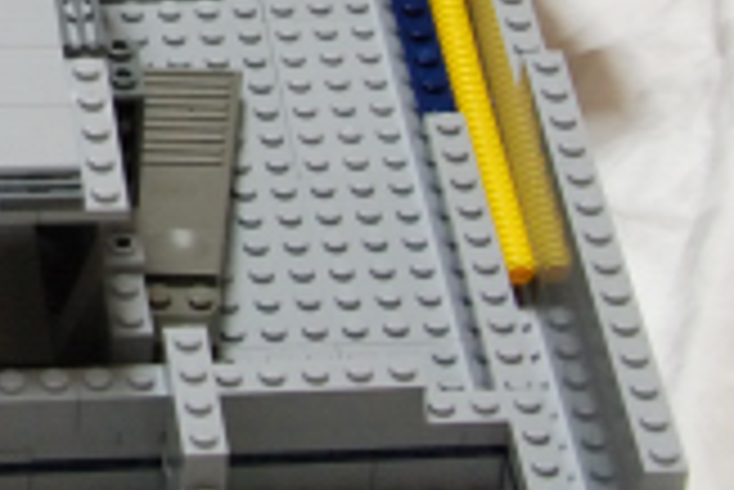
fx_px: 4050
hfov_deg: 10.0
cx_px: -428
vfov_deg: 6.8
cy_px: -270
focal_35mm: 198
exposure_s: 1/15
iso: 800
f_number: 8
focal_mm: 27
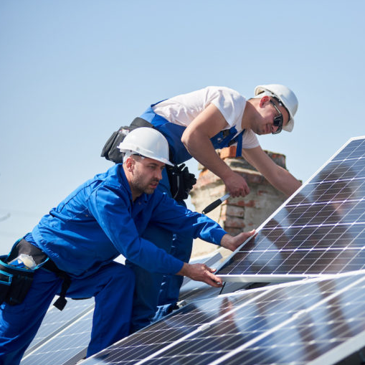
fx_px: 1837
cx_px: 265
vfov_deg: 11.3
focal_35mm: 154
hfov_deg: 11.3
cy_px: 183
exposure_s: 1/2500
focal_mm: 120
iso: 100
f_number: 2.8
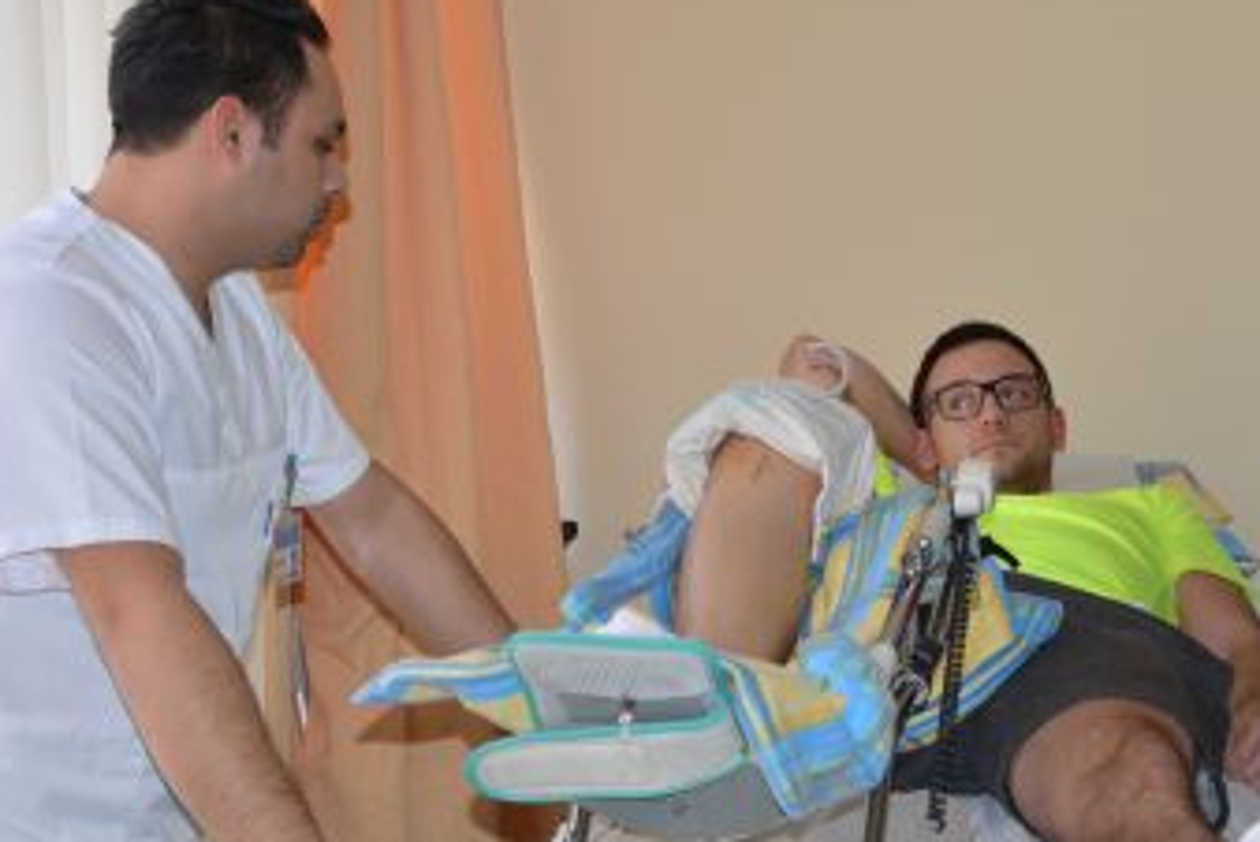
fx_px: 3118
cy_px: 414
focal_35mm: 89
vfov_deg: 15.4
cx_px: 813
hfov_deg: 22.8
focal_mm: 34
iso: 320
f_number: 4.2
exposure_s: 1/100
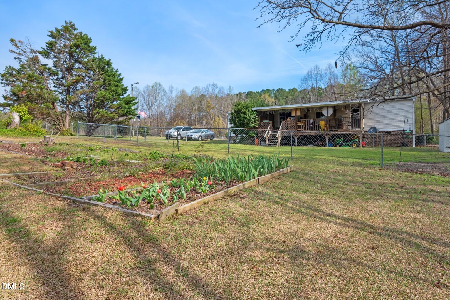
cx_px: 225
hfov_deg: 81.2
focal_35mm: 21
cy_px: 150
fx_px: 263
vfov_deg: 59.5
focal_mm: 21
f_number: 10
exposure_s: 1/50
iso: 200
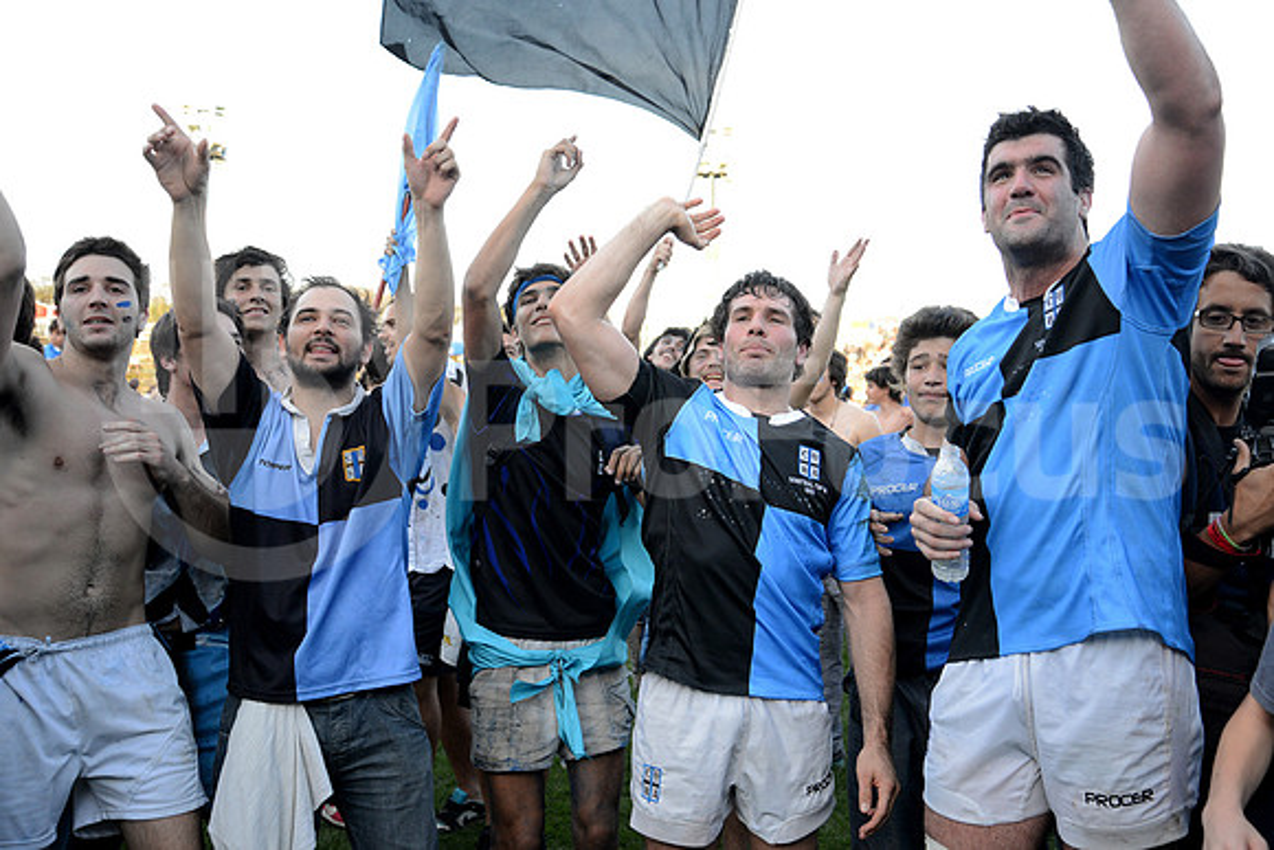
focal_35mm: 32
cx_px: 637
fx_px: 1133
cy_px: 425
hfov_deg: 58.7
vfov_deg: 41.1
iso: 1000
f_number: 4
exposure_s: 1/500
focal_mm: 32
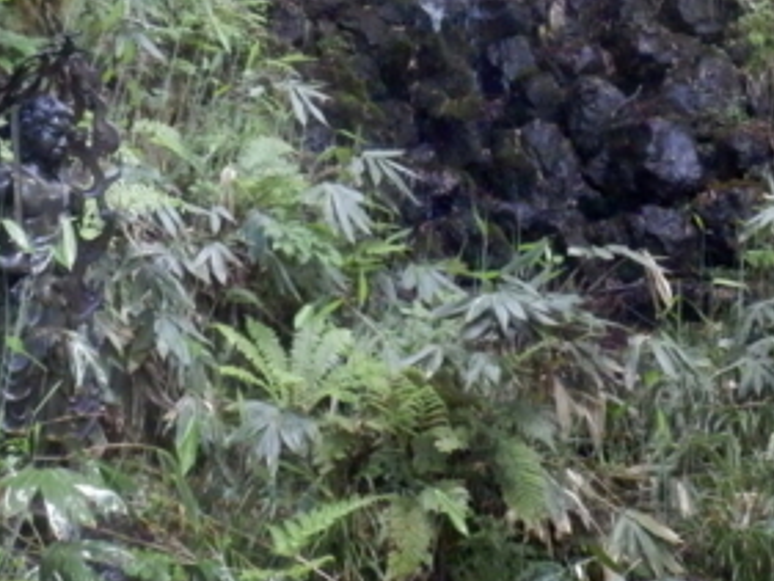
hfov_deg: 24.6
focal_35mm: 79
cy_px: -11
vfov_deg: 18.2
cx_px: 273
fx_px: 1767
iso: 1600
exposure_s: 1/80
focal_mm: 6.6
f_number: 3.9
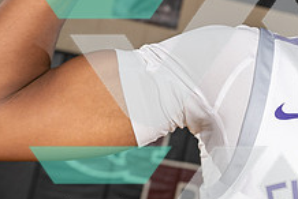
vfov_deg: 12.6
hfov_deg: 17.6
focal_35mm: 109
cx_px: 381
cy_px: 54
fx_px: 903
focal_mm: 41
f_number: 5.6
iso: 320
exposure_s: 1/250
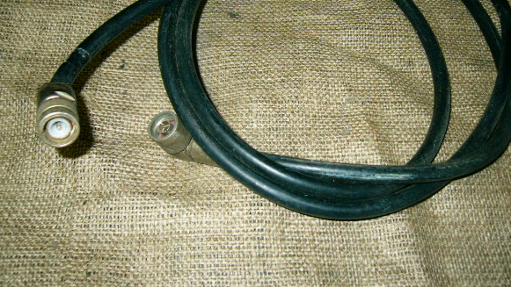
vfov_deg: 28.2
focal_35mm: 42
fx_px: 569
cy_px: 98
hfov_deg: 48.3
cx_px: 271
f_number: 2.8
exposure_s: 1/60
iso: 100
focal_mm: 5.8
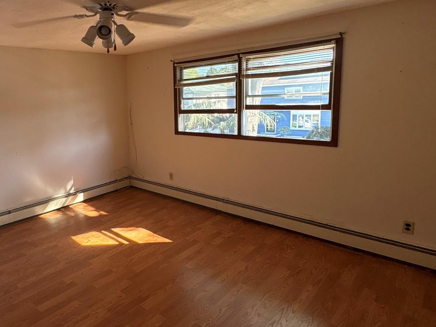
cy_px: 137
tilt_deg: -7.4
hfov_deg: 67.2
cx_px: 111
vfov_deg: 56.5
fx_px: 302
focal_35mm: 24
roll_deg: +3.3
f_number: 2.2
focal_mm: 2.22
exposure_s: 1/99
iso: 125
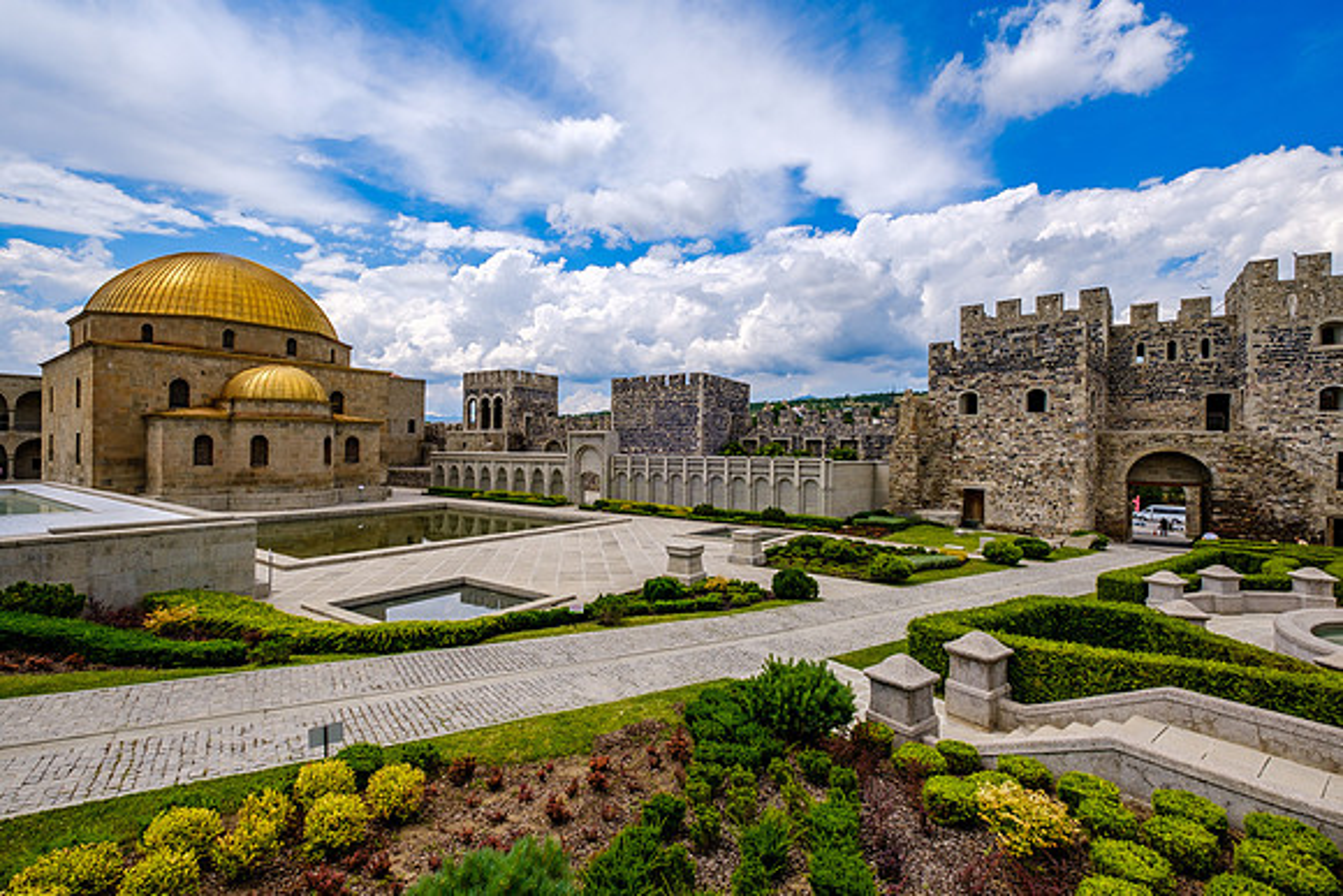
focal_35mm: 15
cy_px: 452
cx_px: 674
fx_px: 565
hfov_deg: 99.8
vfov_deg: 76.8
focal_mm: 10
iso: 160
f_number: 8
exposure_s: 1/420
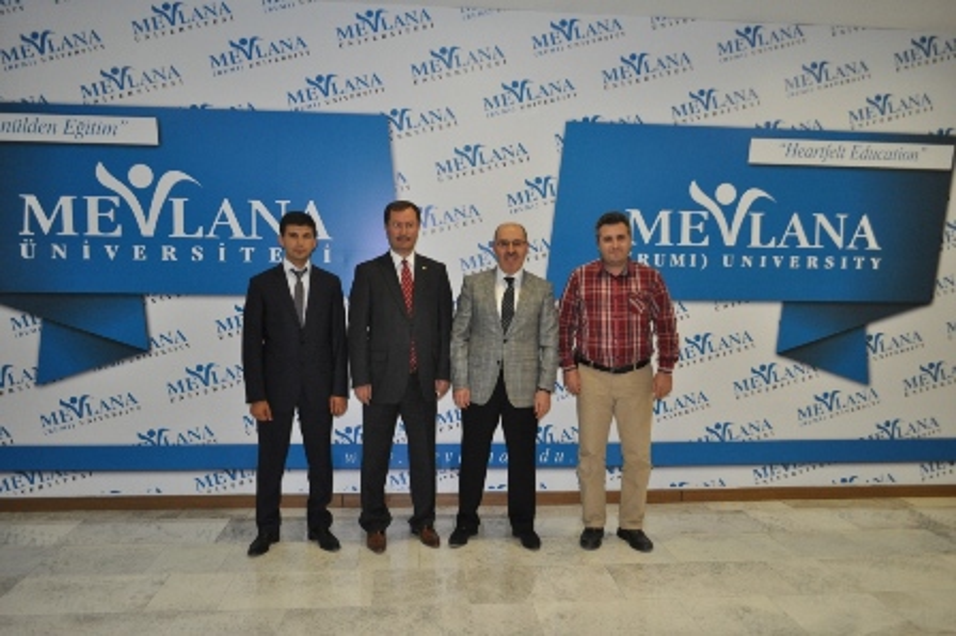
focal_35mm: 27
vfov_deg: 47.9
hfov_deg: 67.4
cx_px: 478
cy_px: 318
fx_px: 716
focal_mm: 18
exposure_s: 1/60
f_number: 3.5
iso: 800
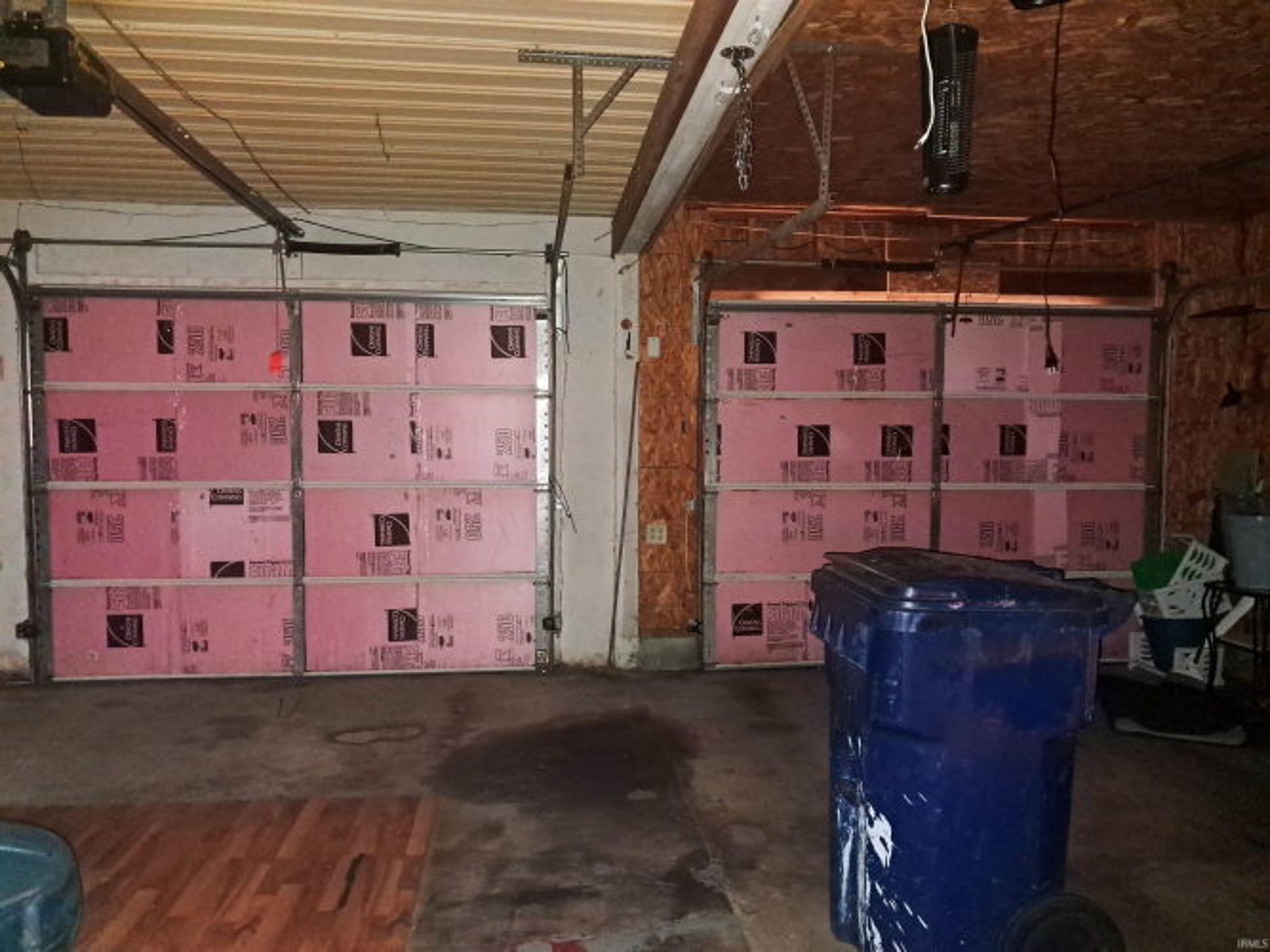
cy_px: 476
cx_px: 635
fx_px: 990
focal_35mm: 27
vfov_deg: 51.3
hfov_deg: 65.3
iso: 1000
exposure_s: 1/20
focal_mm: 4
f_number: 1.8
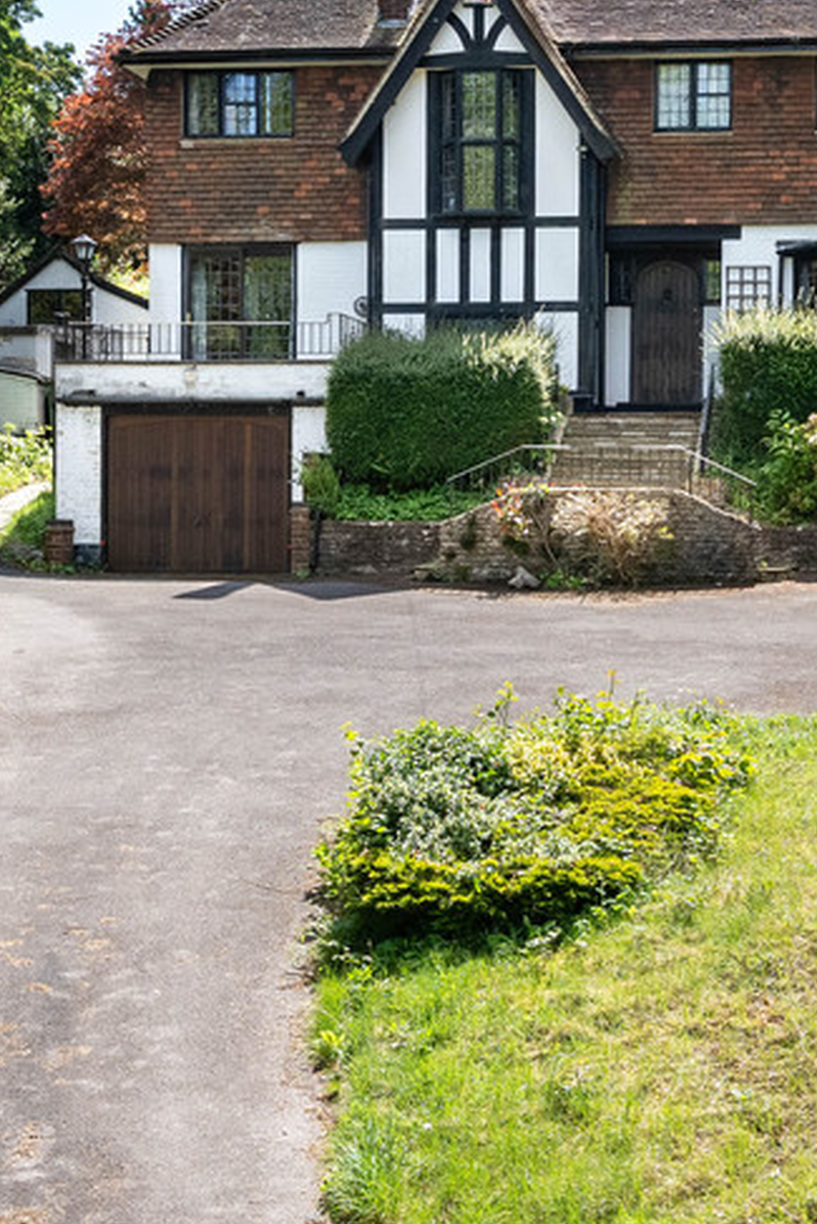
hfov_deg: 21.7
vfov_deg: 32.2
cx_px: 616
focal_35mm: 62
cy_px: 467
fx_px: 2111
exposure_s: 1/2000
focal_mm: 29.5
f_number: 7.1
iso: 2000
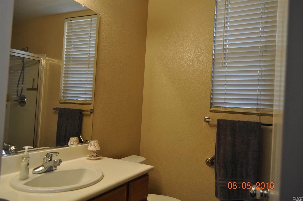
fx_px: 227
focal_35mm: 27
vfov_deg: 47.8
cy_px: 100
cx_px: 152
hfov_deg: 67.5
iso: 400
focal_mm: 18
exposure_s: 1/80
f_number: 4.5
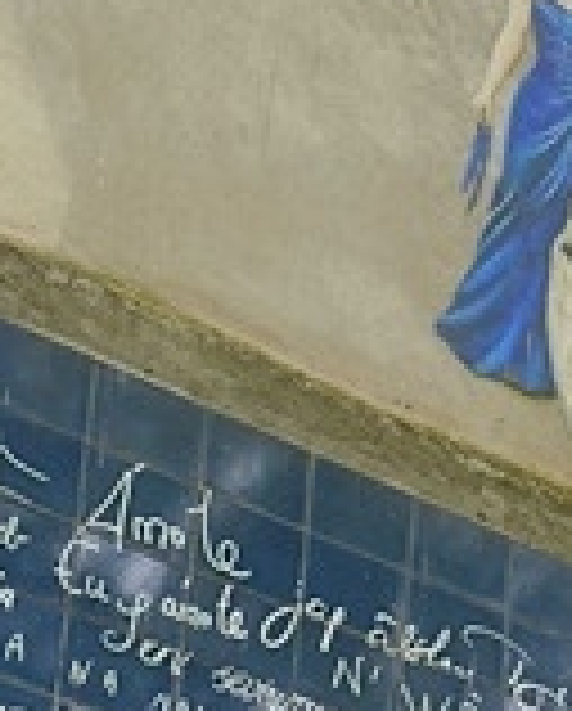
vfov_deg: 16.1
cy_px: 1069
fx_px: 2300
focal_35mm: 109
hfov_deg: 14.0
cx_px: 36
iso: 125
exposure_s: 1/40
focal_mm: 23
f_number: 5.6
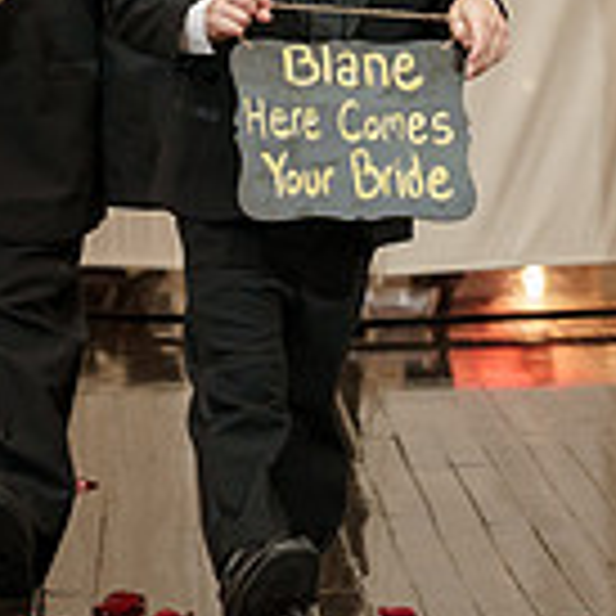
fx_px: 4872
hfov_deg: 7.2
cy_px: -16
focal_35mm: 242
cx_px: 243
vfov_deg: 7.2
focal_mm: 67
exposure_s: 1/160
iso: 2000
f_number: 4
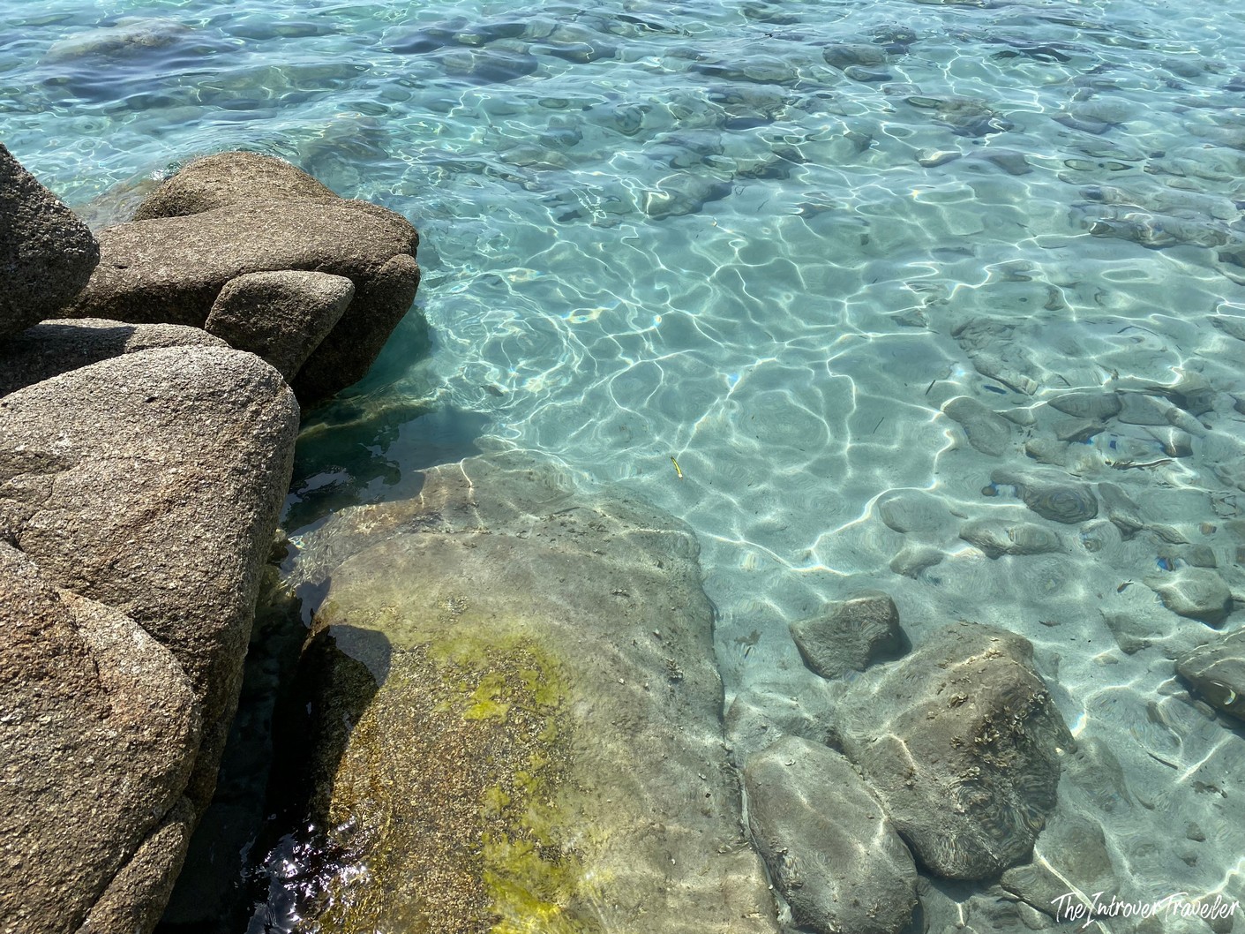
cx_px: 622
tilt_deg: -39.1
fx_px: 935
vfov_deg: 53.1
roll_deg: +0.3
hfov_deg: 67.3
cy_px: 467
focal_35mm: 26
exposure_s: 1/2625
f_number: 1.8
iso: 32
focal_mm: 4.25
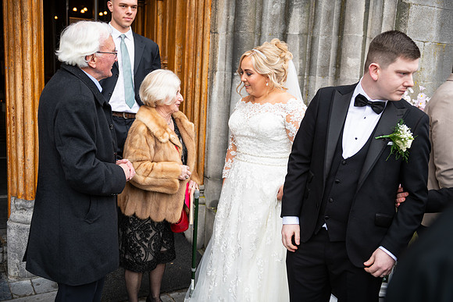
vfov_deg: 36.9
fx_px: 453
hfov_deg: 53.1
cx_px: 226
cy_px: 151
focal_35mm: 36
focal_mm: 36
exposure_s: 1/160
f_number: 3.5
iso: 125
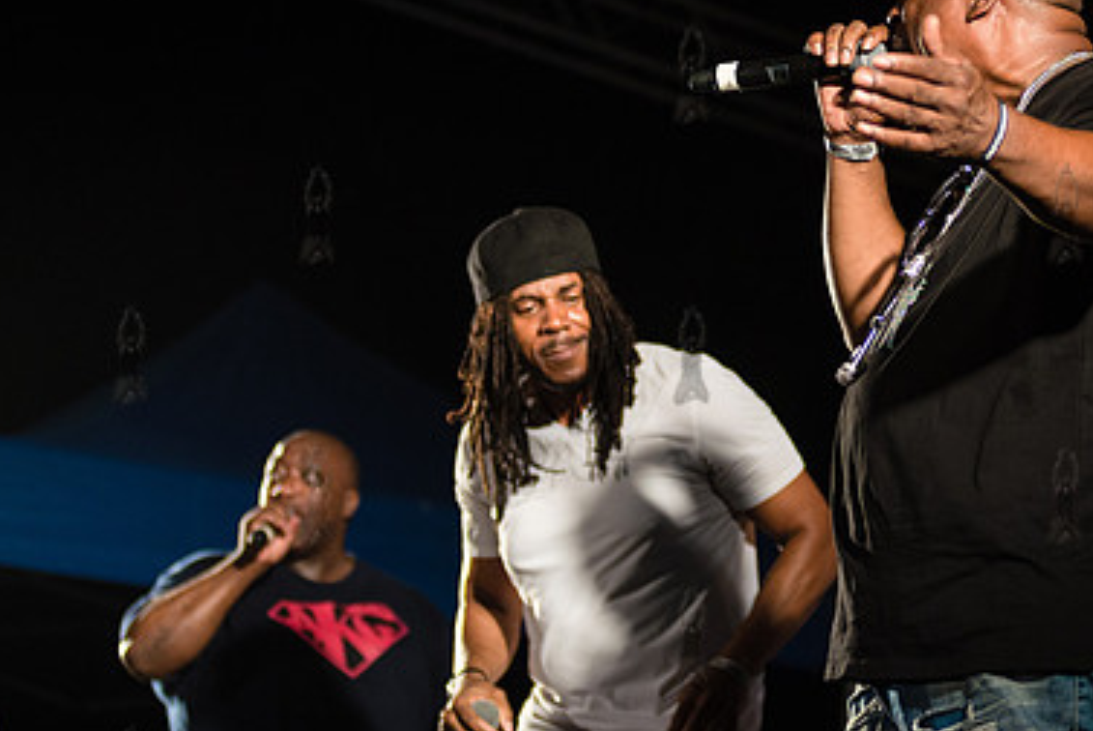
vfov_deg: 11.2
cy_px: 352
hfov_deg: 16.6
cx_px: 690
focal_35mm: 123
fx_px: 3737
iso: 1600
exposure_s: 1/1000
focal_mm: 80
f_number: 2.8
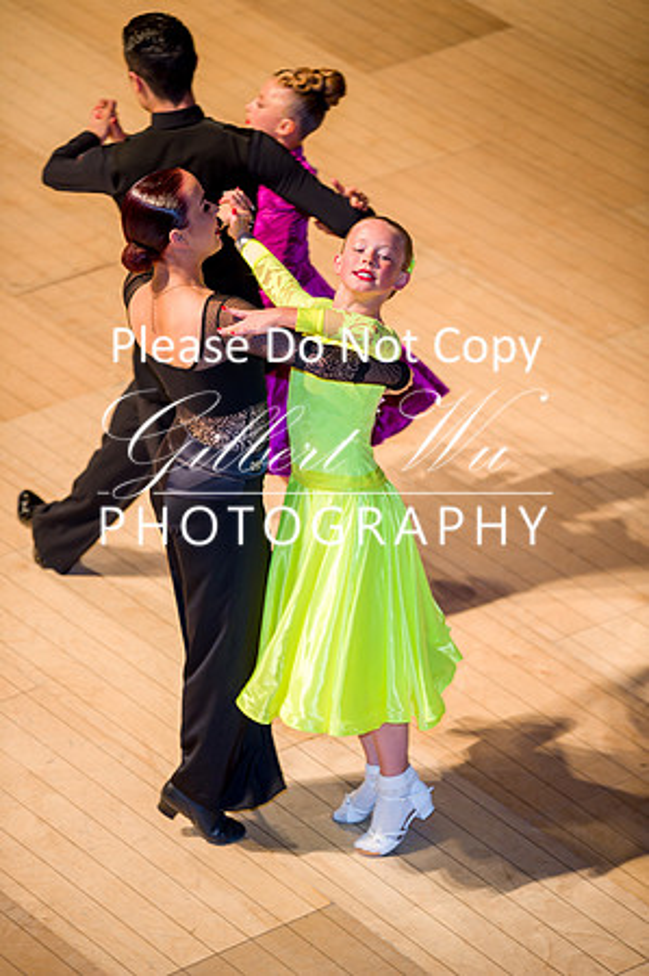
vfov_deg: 10.3
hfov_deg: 6.9
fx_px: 5420
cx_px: 324
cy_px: 488
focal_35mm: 200
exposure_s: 1/250
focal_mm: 200
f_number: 2.8
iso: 500
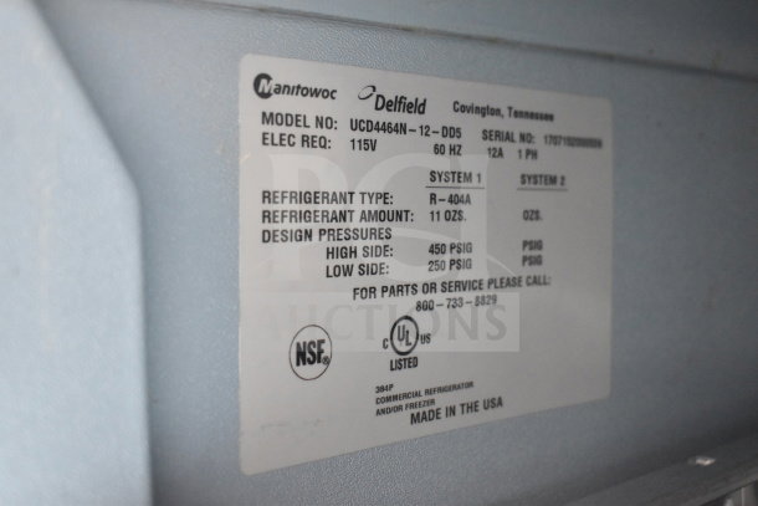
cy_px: 253
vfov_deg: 28.1
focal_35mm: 48
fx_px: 1011
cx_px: 379
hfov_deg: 41.1
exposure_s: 1/125
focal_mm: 32
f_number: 5.6
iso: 6400
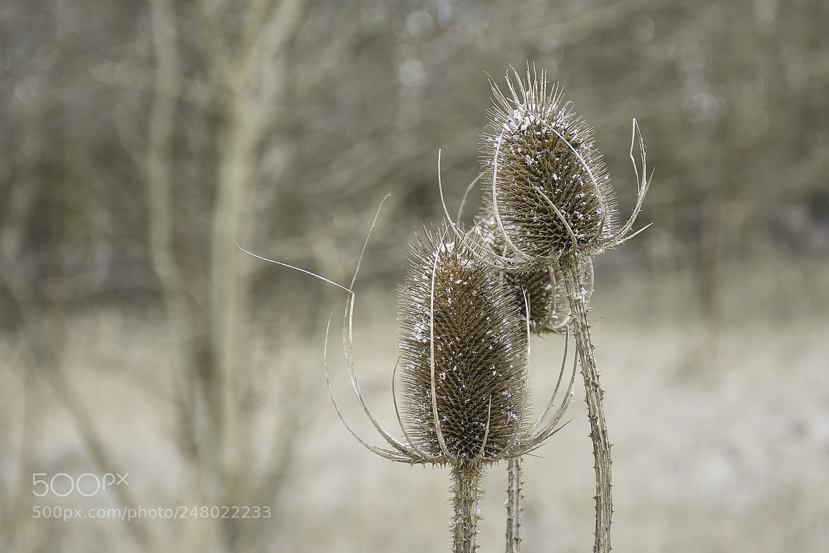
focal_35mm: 93
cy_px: 276
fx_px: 2142
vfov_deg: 14.7
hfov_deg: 21.9
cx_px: 414
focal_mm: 62
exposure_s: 1/125
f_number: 5.6
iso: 100
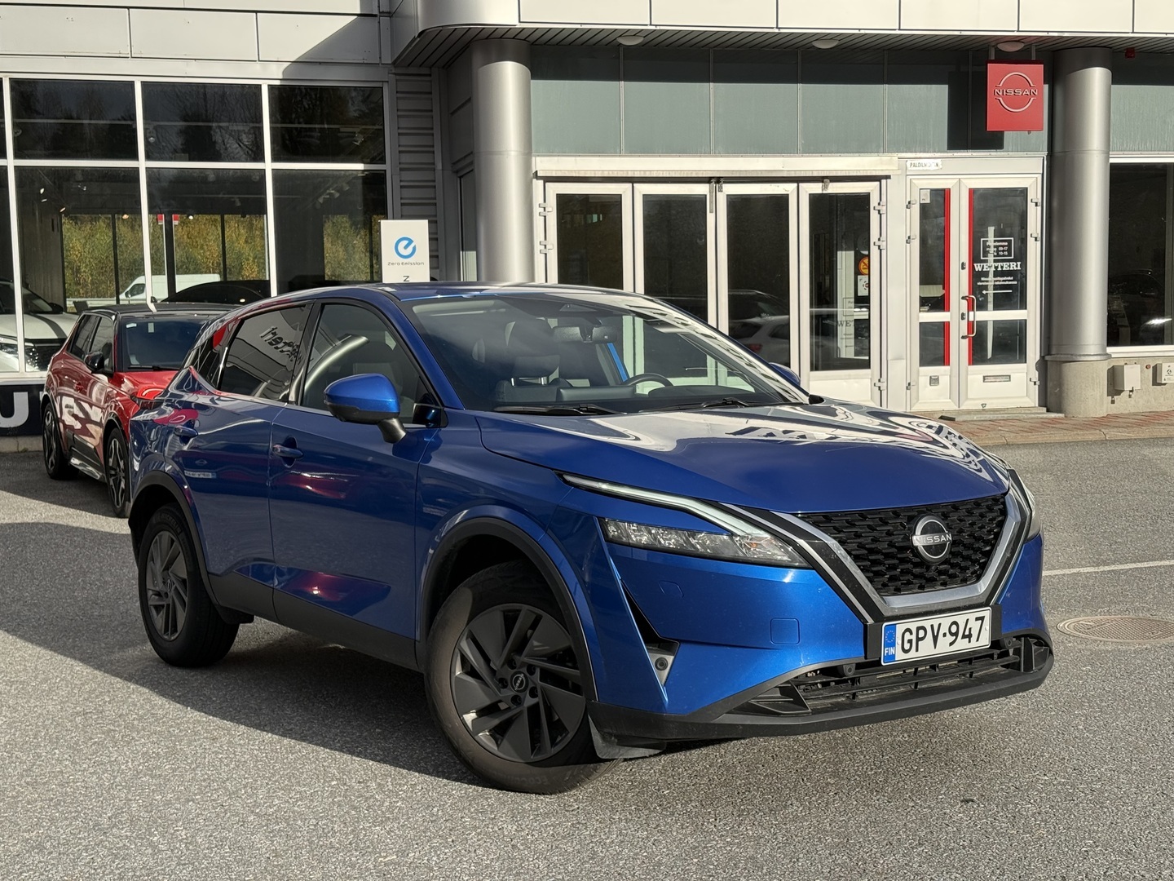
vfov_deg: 30.3
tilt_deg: -4.6
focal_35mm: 48
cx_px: 587
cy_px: 440
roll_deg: +0.4
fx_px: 1628
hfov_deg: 39.7
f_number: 1.78
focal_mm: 6.76
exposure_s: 1/3534
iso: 64
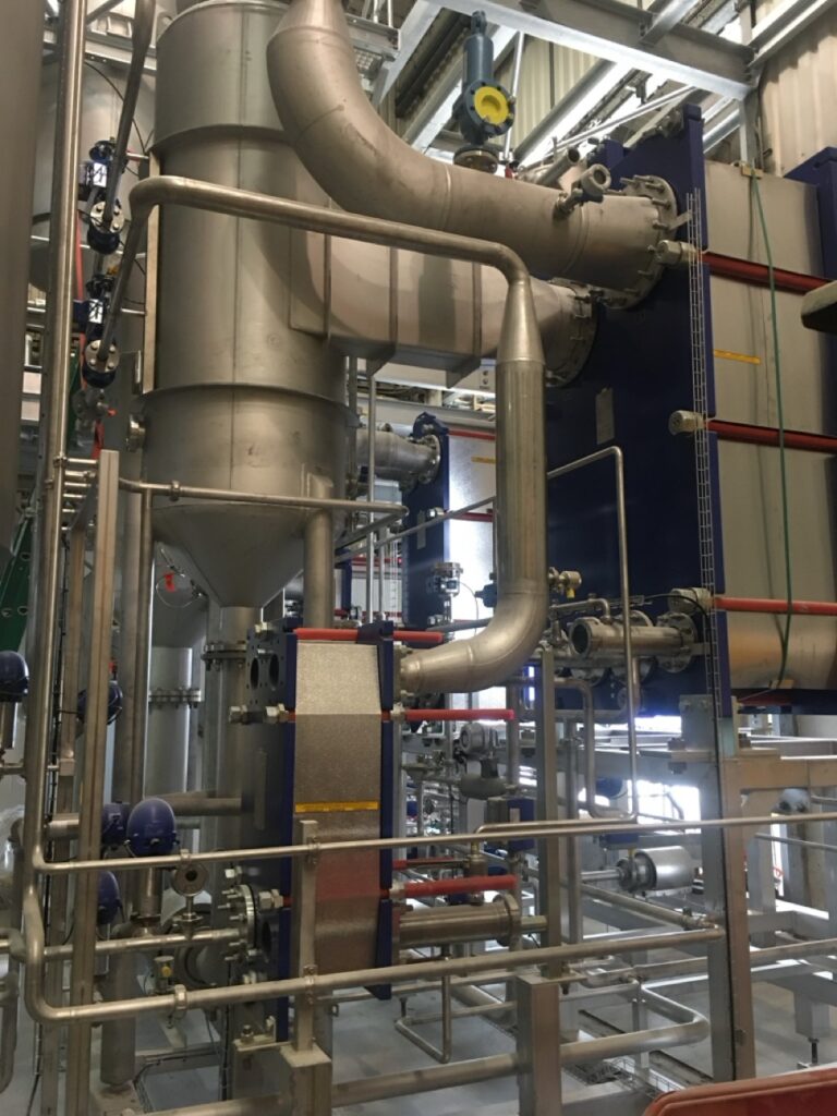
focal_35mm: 29
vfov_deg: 61.7
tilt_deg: +9.3
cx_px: 418
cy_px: 558
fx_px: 935
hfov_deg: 48.2
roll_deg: -0.2
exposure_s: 1/10
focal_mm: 4.15
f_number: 2.2
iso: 100
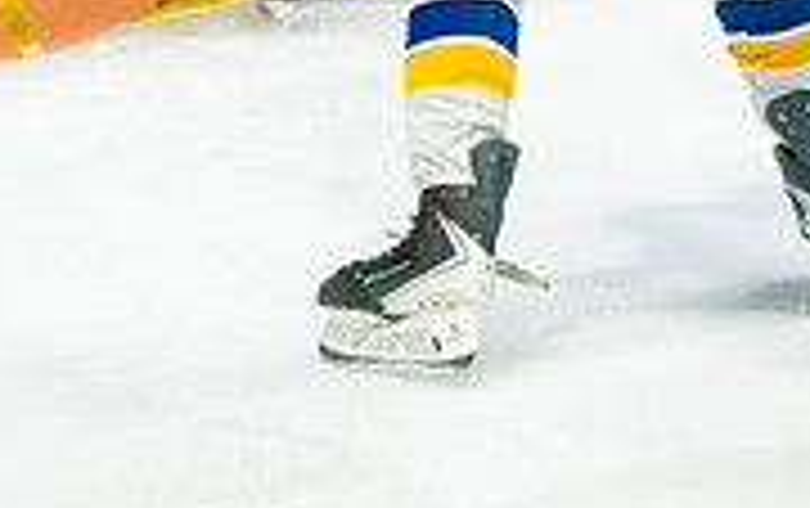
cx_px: 547
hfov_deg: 6.9
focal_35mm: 304
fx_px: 6719
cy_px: -204
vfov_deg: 4.3
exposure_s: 1/640
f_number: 2.8
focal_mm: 70
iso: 800
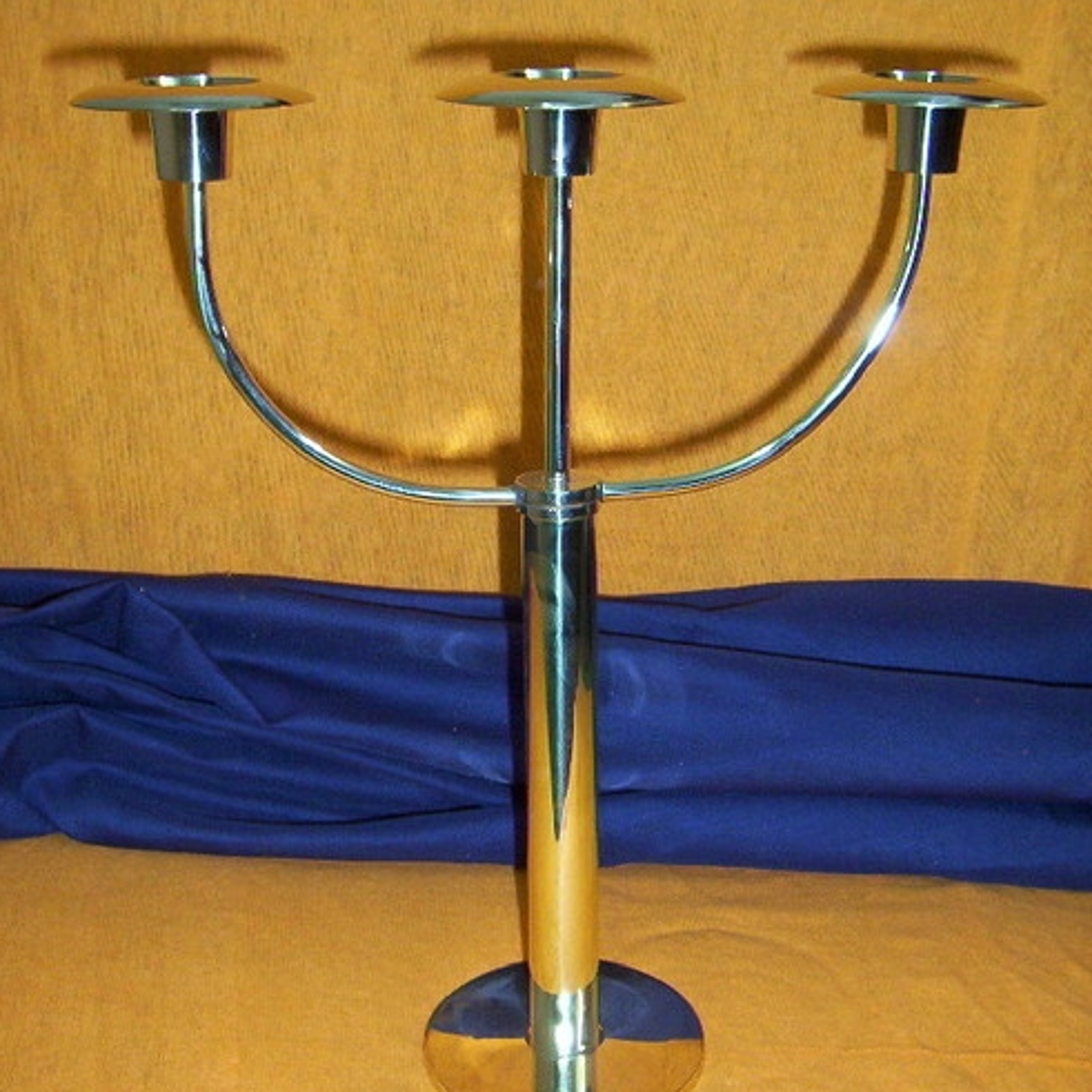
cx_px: 545
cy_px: 485
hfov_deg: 39.2
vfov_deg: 39.1
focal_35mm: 43
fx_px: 1535
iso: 140
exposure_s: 1/30
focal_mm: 5.54
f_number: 2.76
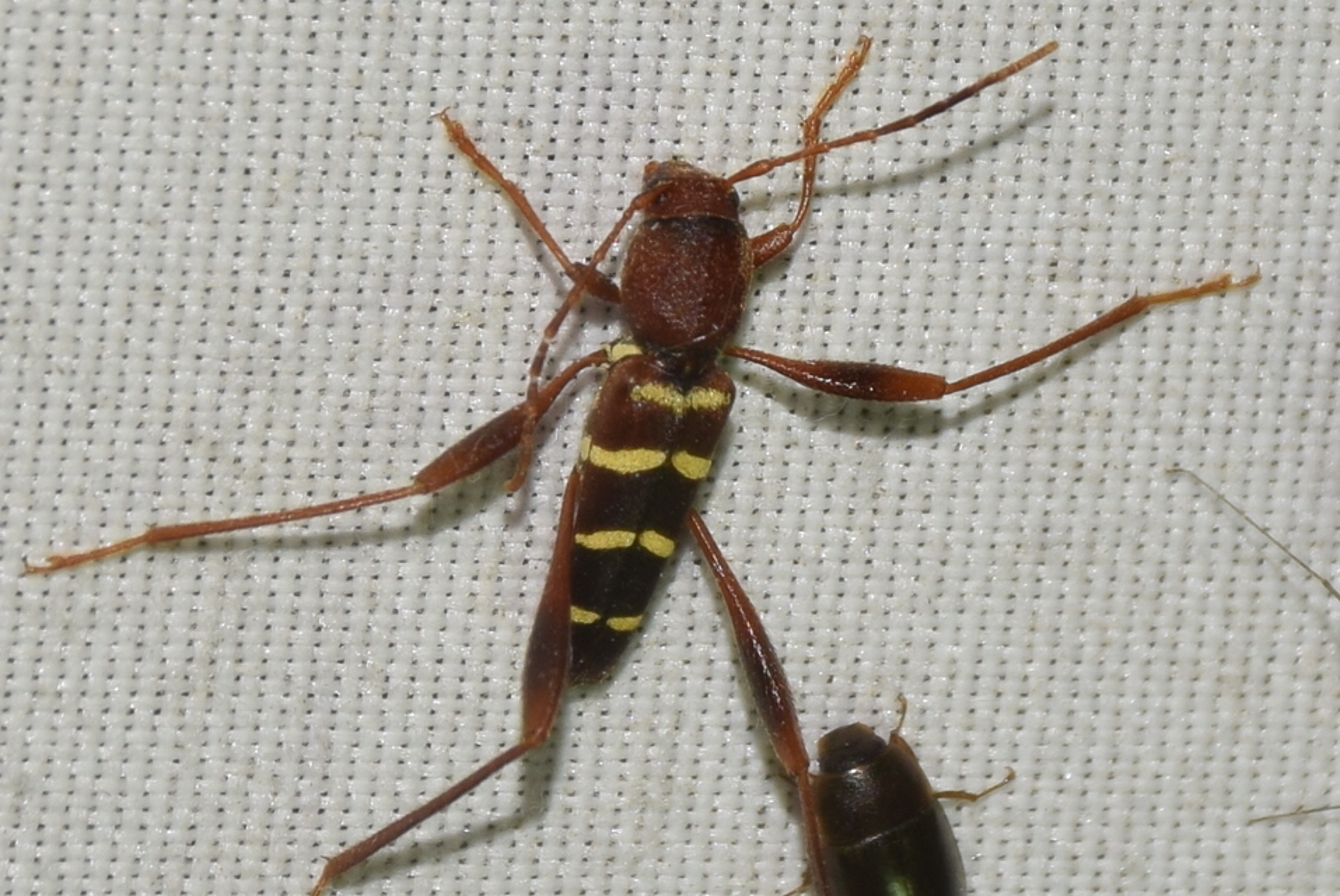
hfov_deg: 9.8
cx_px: 670
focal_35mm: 210
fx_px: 7824
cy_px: 448
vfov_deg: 6.6
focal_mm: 140
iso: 125
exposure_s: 1/160
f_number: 10
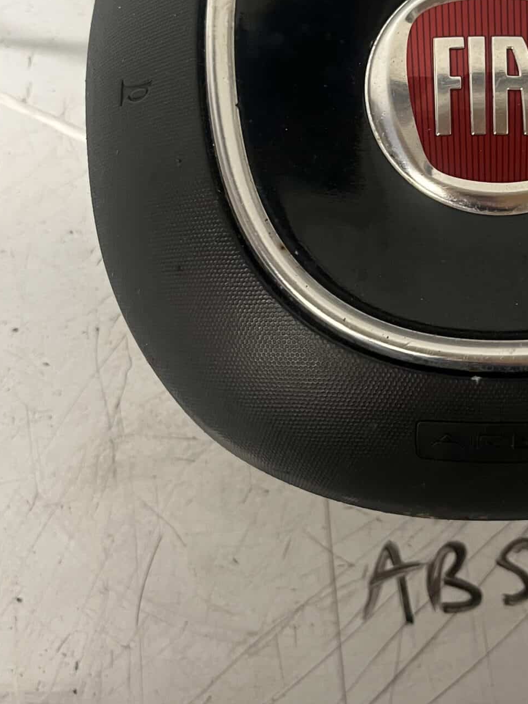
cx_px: 469
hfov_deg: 27.1
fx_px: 1058
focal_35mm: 52
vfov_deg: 36.2
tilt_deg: -72.0
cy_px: 207
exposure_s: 1/50
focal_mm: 5.1
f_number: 1.6
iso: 200
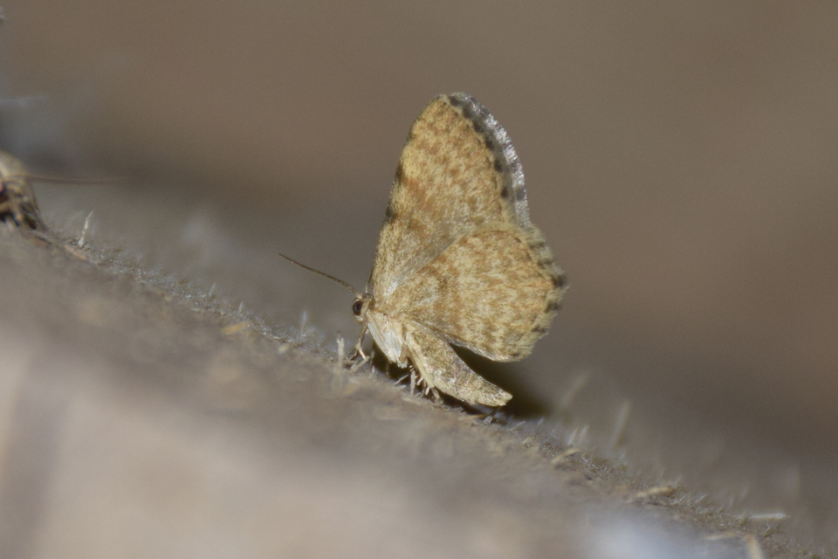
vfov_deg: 9.1
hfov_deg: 13.7
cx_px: 419
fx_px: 3491
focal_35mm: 150
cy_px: 280
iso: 320
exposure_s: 1/60
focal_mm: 100
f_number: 5.6
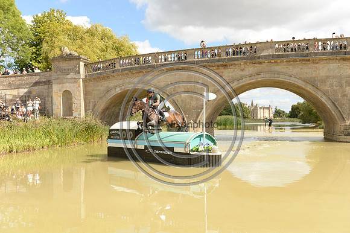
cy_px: 116
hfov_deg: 55.8
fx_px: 330
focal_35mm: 34
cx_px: 175
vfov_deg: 38.8
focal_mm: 34
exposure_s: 1/3200
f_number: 5.6
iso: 900
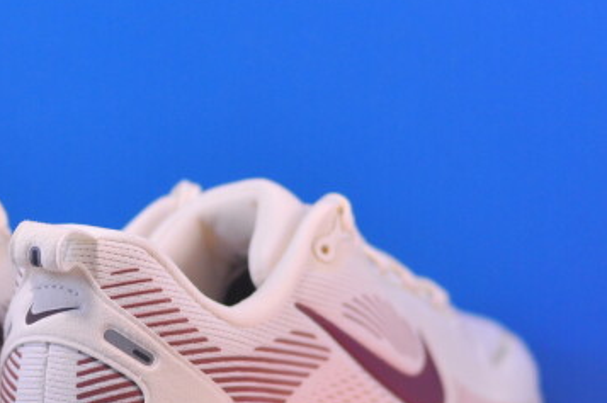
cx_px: 65
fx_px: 2829
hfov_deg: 12.2
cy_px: 251
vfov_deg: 8.1
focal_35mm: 168
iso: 250
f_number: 2.5
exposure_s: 1/320
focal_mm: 50
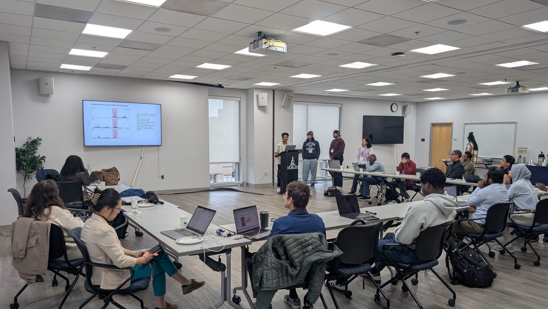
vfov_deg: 42.7
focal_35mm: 27
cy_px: 183
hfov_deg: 69.8
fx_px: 392
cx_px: 280
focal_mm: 6.9
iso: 29
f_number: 1.68
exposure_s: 1/40
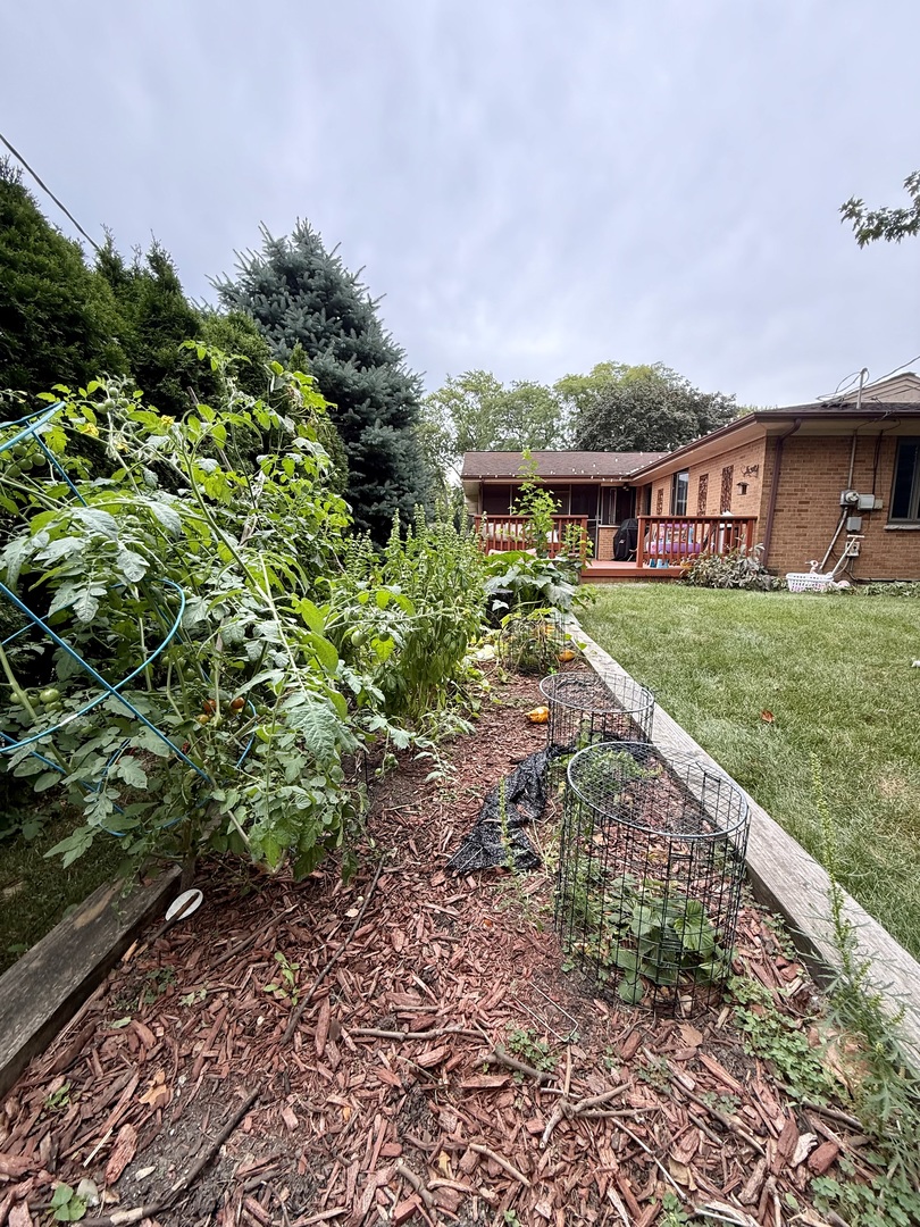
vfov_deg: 102.1
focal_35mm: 14
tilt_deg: -7.4
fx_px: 496
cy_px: 614
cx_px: 460
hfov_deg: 85.7
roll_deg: +1.0
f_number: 2.2
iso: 64
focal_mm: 2.22
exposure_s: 1/249
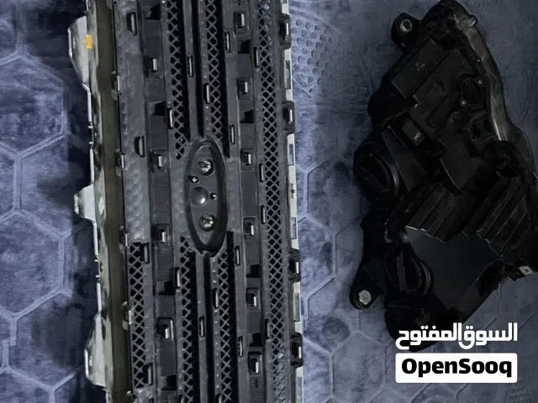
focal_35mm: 26
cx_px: 269
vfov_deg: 53.1
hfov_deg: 67.3
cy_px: 202
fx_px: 404
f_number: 1.6
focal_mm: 4.2
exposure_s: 1/15
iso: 1000
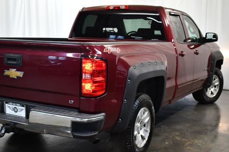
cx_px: 91
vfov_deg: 25.5
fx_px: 337
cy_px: 81
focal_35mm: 53
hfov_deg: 37.4
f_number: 4
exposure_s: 1/125
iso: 1400
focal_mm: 26
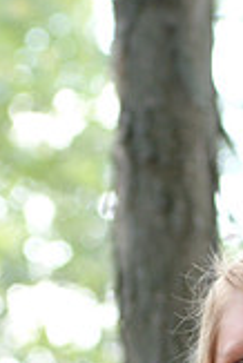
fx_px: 3597
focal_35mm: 356
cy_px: 488
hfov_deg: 3.9
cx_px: 313
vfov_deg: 5.7
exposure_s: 1/90
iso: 400
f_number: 4
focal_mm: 86
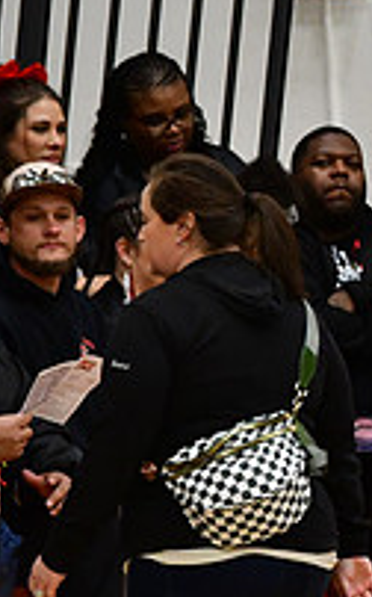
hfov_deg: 1.8
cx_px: 853
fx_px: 12134
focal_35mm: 747
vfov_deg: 2.8
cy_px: 321
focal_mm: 170
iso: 4000
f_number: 2.8
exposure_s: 1/800
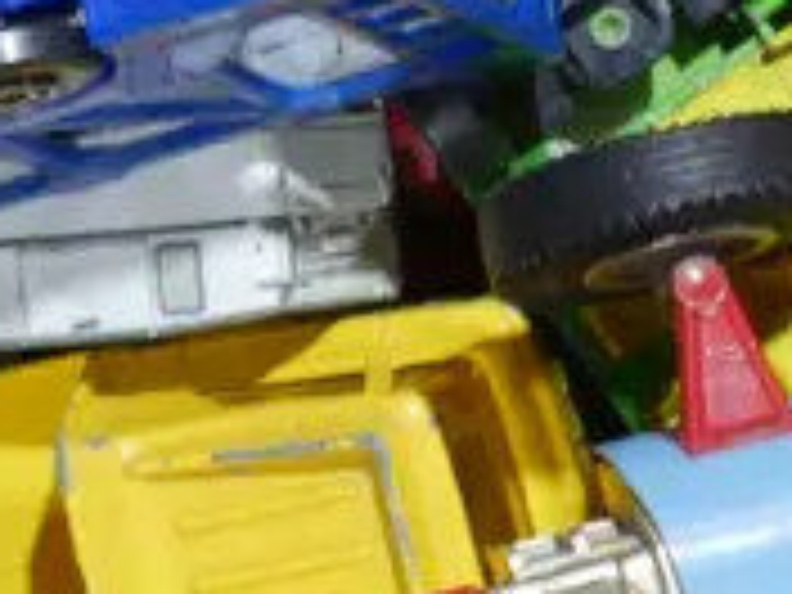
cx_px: 302
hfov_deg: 8.5
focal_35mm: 233
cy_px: 20
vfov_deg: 6.4
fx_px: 5331
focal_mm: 20
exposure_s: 1/60
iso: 800
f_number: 4.4
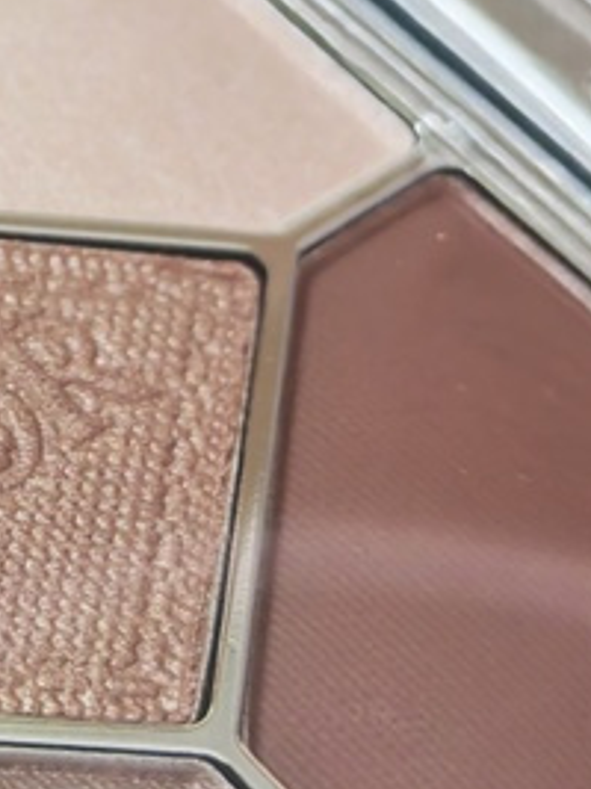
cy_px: 47
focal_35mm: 138
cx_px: -30
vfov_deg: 14.1
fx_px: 3144
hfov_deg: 10.6
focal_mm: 6.83
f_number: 2
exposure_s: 1/100
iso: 125
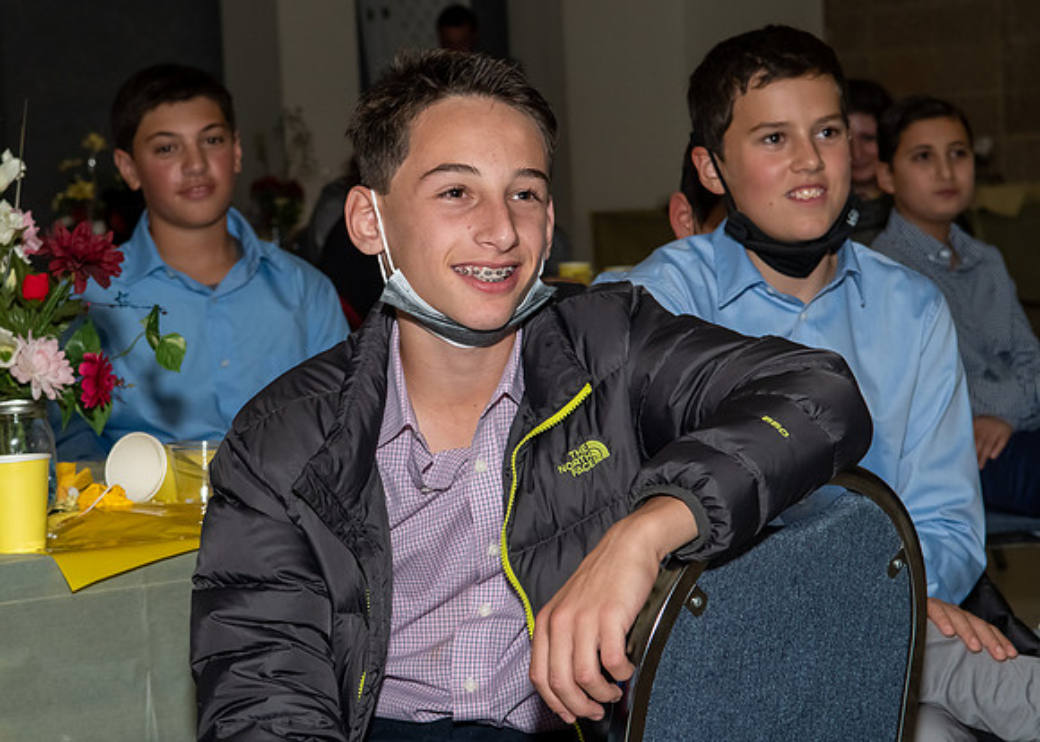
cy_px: 370
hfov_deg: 19.3
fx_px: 3049
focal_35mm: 103
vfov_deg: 13.9
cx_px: 387
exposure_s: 1/250
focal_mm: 55
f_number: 7.1
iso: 500
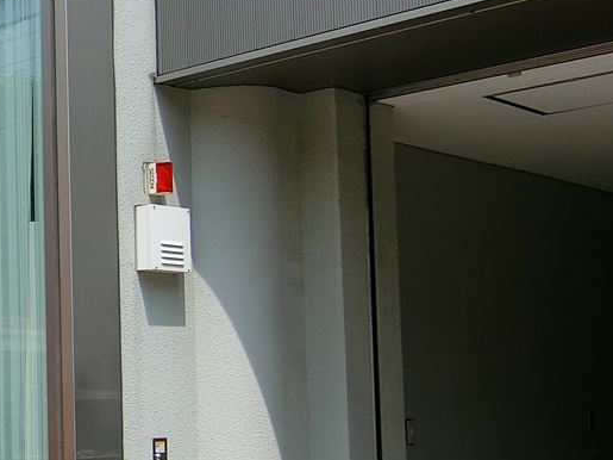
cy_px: 306
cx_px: -304
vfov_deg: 24.7
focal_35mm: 59
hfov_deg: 25.1
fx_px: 1045
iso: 80
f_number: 6.9
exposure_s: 1/200
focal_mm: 4.06
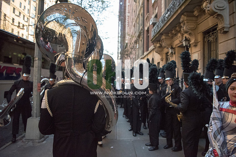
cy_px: 78
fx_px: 157
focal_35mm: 24
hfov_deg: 73.7
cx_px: 118
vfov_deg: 53.2
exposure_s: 1/4000
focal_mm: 24
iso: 8000
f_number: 2.8
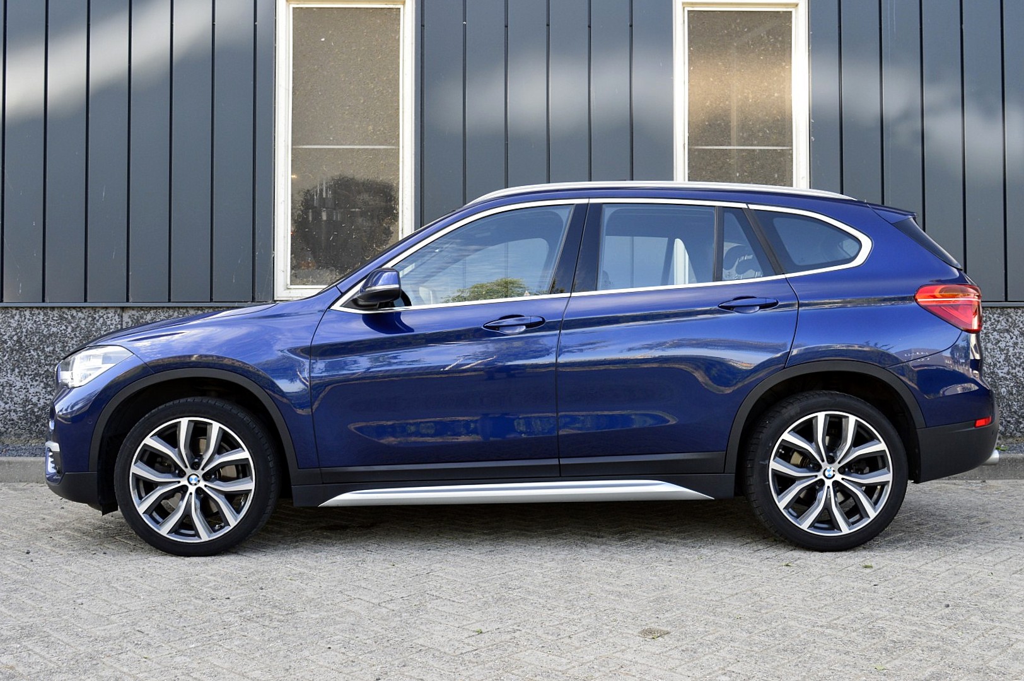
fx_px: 1023
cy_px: 340
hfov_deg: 53.2
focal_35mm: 36
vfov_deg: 36.8
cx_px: 512
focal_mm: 24
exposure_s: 1/100
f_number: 9
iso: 400
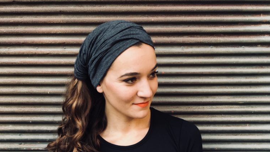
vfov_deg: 25.8
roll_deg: -0.8
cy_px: 163
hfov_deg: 47.4
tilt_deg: -11.8
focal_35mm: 43
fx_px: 308
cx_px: 136
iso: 32
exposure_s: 1/50
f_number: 2.2
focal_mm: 4.15
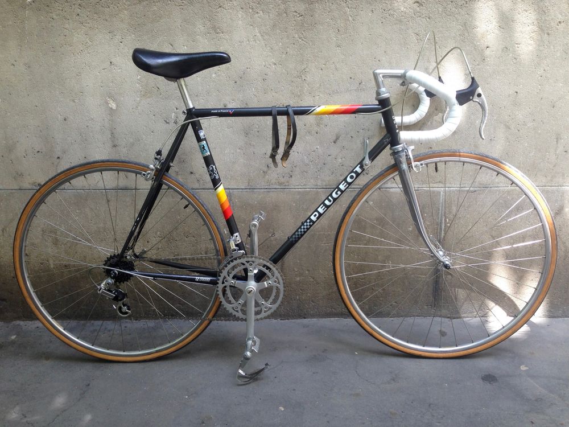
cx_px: 284
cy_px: 214
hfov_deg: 55.4
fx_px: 542
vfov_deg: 42.9
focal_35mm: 33
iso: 50
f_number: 2.4
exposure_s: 1/131
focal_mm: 4.12
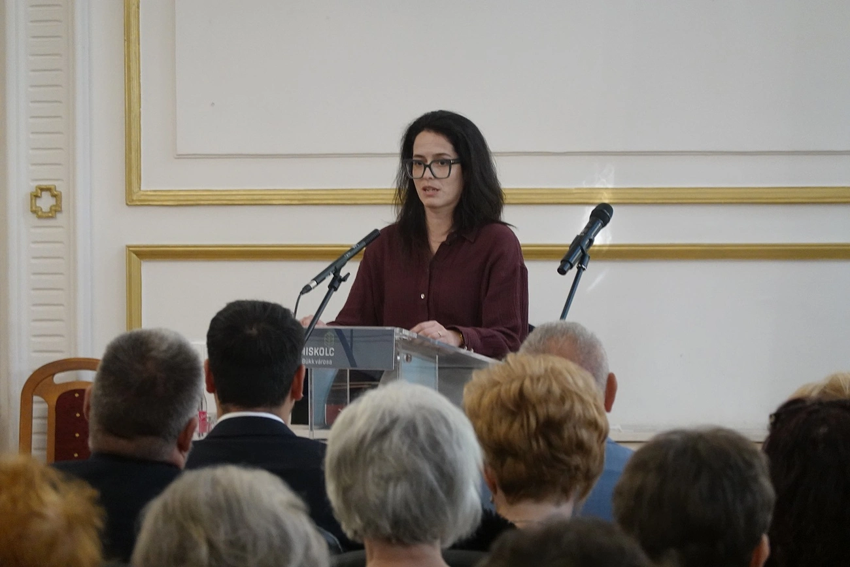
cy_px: 284
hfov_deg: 10.3
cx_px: 425
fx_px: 4722
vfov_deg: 6.9
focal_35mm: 200
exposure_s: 1/80
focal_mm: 72
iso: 1600
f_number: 4.5
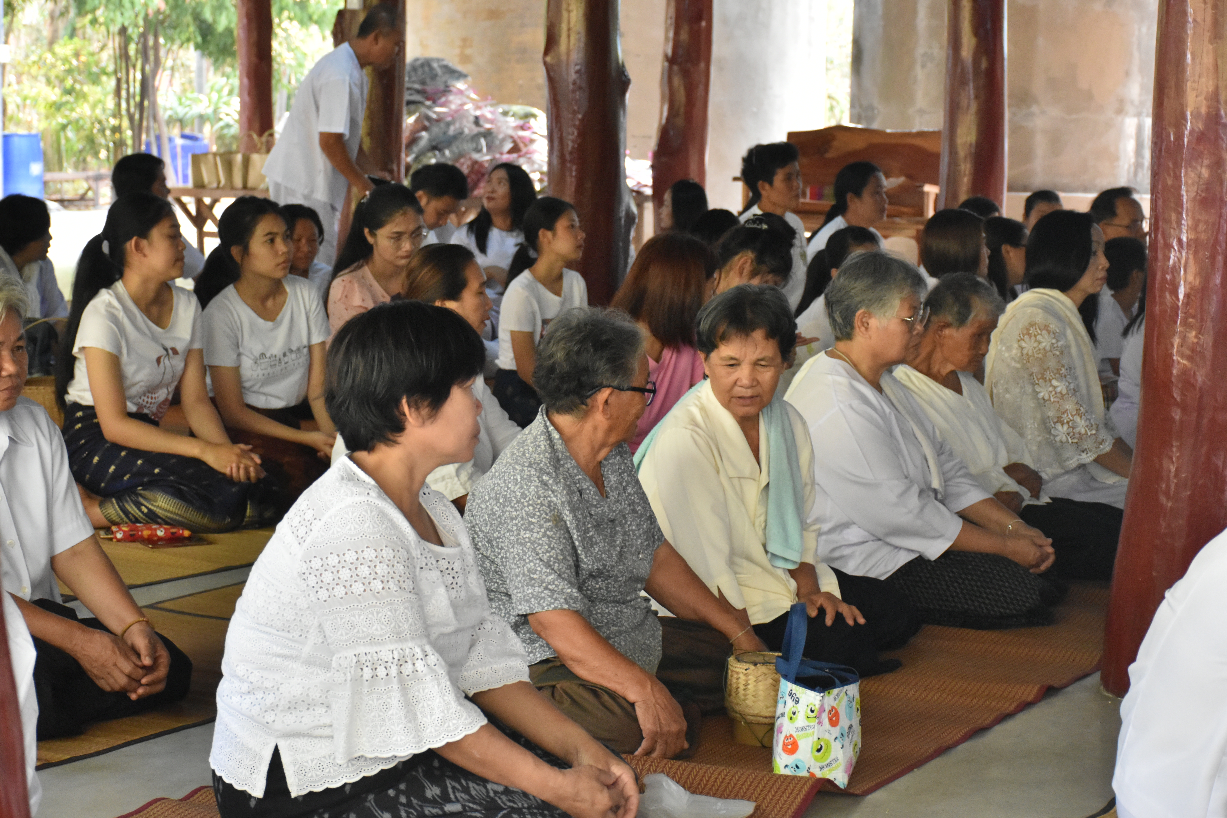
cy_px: 409
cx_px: 614
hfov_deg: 27.0
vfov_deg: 18.2
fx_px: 2556
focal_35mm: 75
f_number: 5
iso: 2500
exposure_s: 1/100
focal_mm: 50
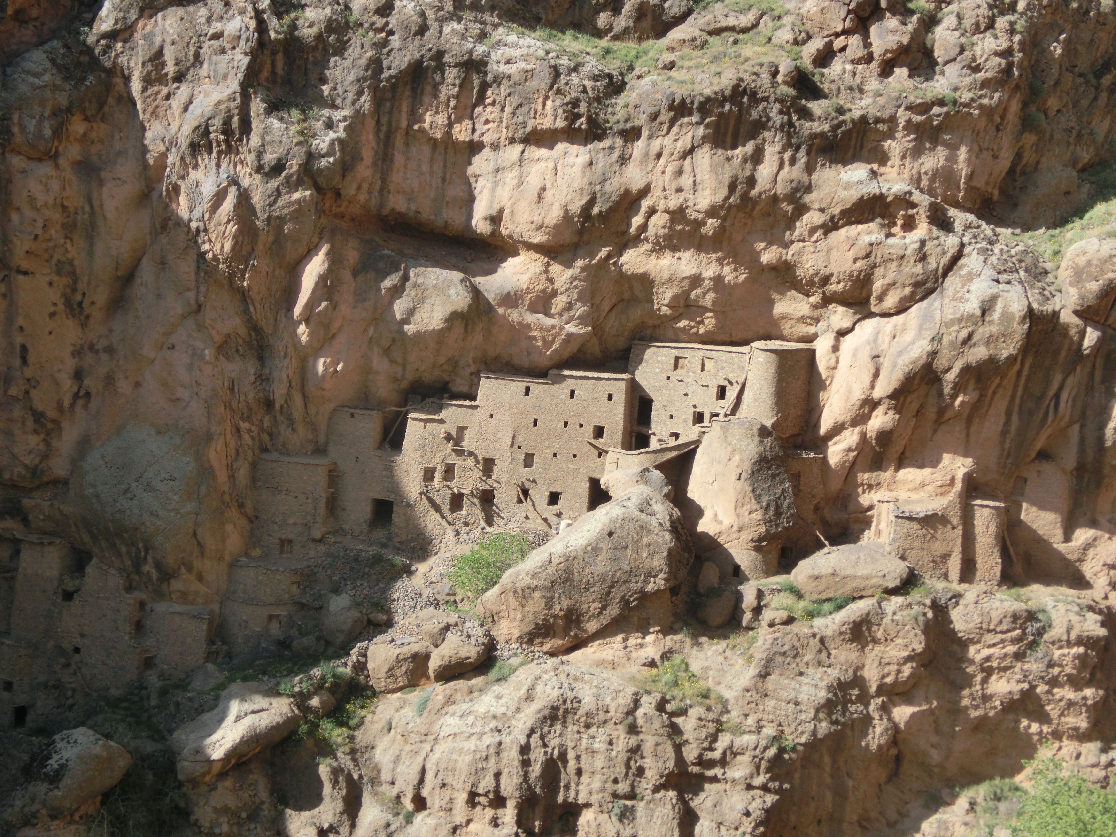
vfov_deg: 23.3
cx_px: 558
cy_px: 418
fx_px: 2031
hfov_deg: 30.7
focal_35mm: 63
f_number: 4.6
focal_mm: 11.17
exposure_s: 1/400
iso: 80
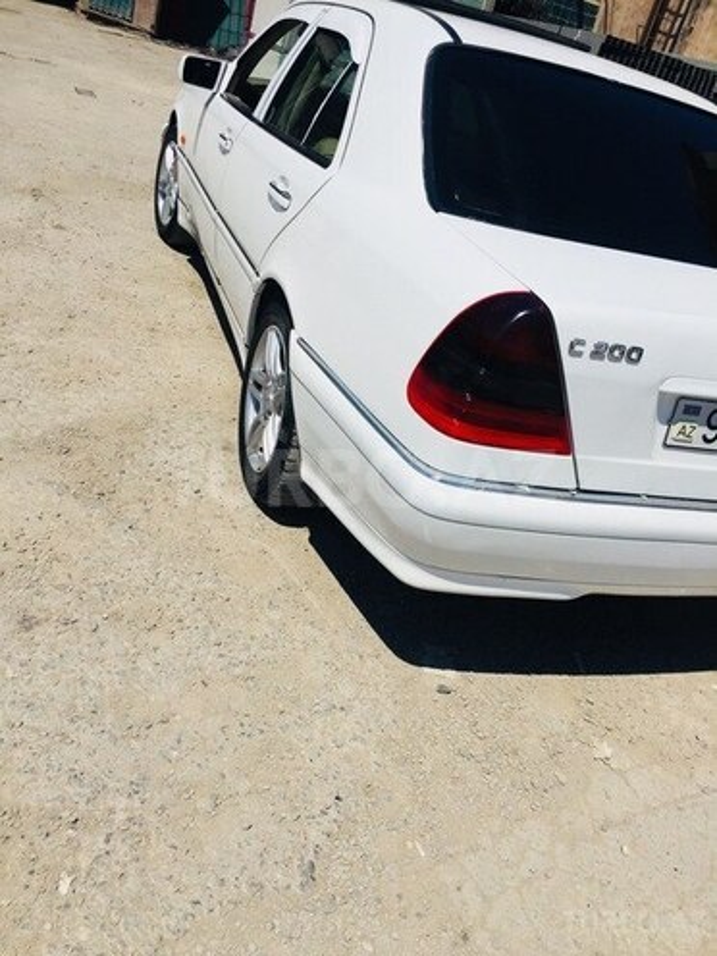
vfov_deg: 61.7
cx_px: 358
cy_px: 478
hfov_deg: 48.2
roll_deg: -16.7
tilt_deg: -28.5
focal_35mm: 29
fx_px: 801
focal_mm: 4.15
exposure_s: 1/7937
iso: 32
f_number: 2.2
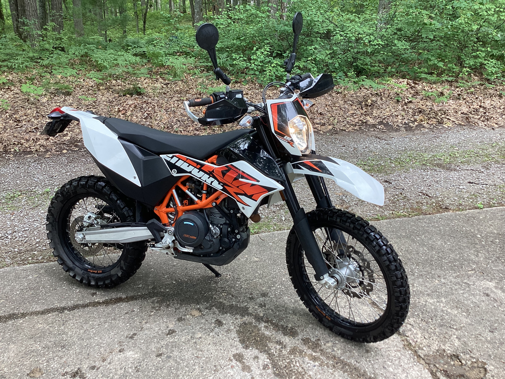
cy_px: 190
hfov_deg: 58.4
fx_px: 452
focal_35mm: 31
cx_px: 252
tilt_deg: -20.2
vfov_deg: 45.4
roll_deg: -2.6
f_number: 2.4
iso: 50
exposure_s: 1/100
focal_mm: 3.3
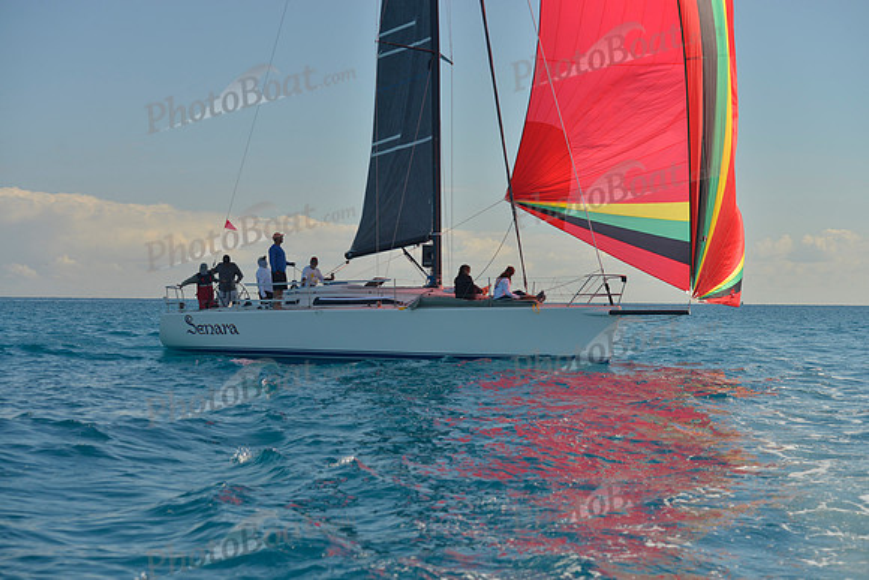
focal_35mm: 70
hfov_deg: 28.8
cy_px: 290
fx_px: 1690
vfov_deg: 19.5
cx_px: 434
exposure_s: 1/640
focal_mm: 70
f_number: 5.6
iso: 200
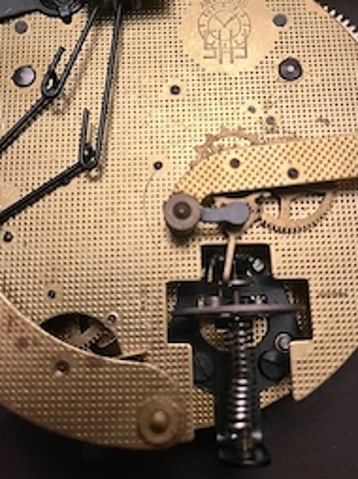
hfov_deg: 35.1
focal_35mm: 41
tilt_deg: -70.5
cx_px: 175
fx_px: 566
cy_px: 143
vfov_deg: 44.8
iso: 125
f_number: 1.6
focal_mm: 5.1
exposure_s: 1/50
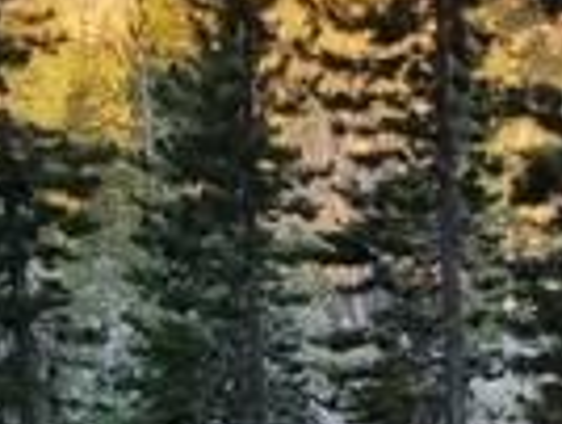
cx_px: 600
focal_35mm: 145
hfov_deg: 13.4
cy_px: 665
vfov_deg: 9.9
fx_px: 2358
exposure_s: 1/366
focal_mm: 4.2
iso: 50
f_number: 1.7
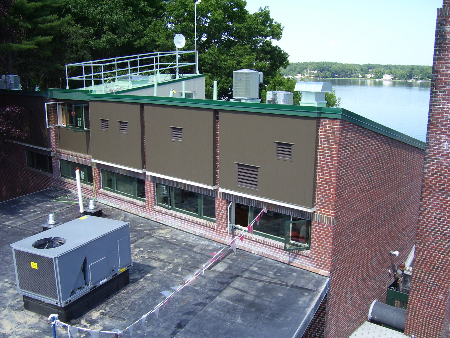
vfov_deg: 41.8
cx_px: 225
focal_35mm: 34
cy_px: 169
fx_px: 442
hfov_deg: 54.0
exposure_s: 1/500
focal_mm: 5.6
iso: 80
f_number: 2.7
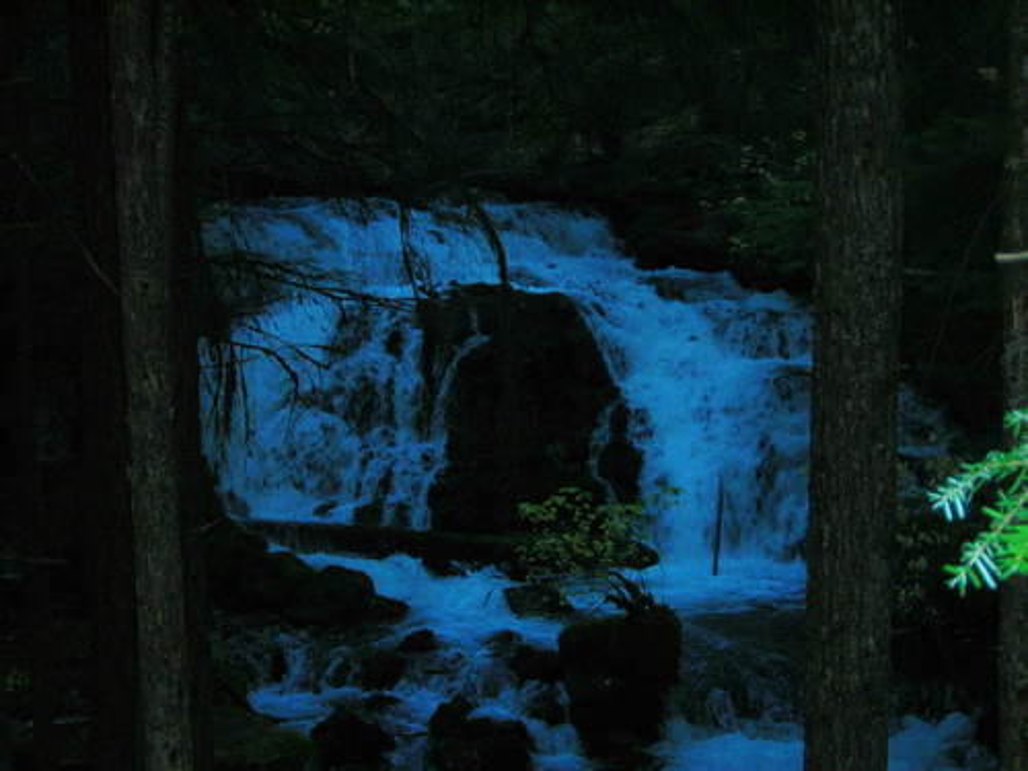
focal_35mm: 65
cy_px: 386
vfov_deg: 22.6
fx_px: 1930
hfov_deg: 29.8
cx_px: 514
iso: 96
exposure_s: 1/60.1
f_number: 3.9
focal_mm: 10.8
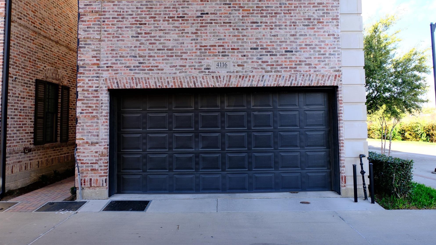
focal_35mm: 26
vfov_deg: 44.3
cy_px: 104
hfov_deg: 71.9
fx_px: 301
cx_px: 218
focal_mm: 16
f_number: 5
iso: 320
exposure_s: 1/150
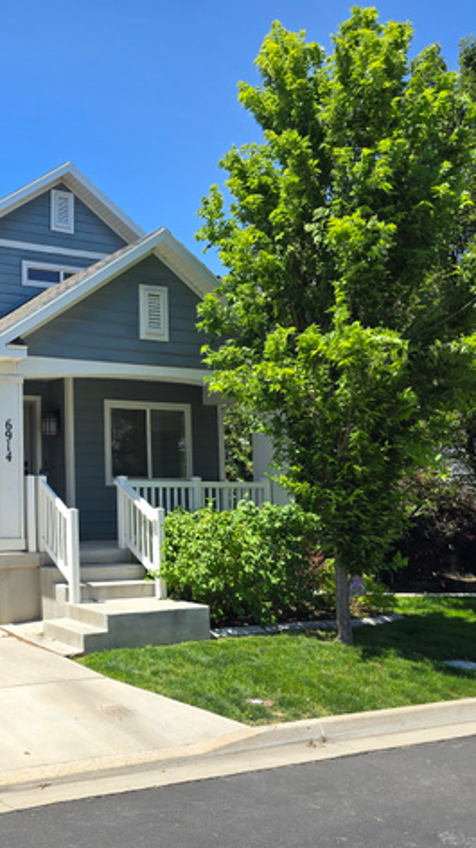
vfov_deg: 58.0
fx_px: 764
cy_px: 428
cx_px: -34
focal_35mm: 34
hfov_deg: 31.2
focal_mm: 6.3
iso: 12
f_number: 1.7
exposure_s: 1/453
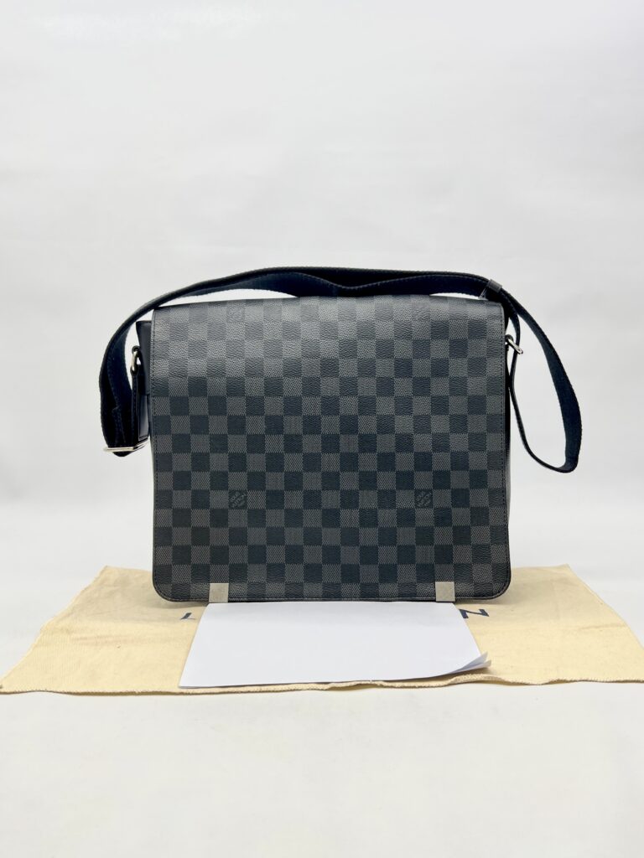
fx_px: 645
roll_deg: -0.7
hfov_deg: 53.1
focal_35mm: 26
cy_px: 429
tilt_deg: -6.1
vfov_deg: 67.3
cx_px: 322
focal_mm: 5.7
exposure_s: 1/127
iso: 32
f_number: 1.5
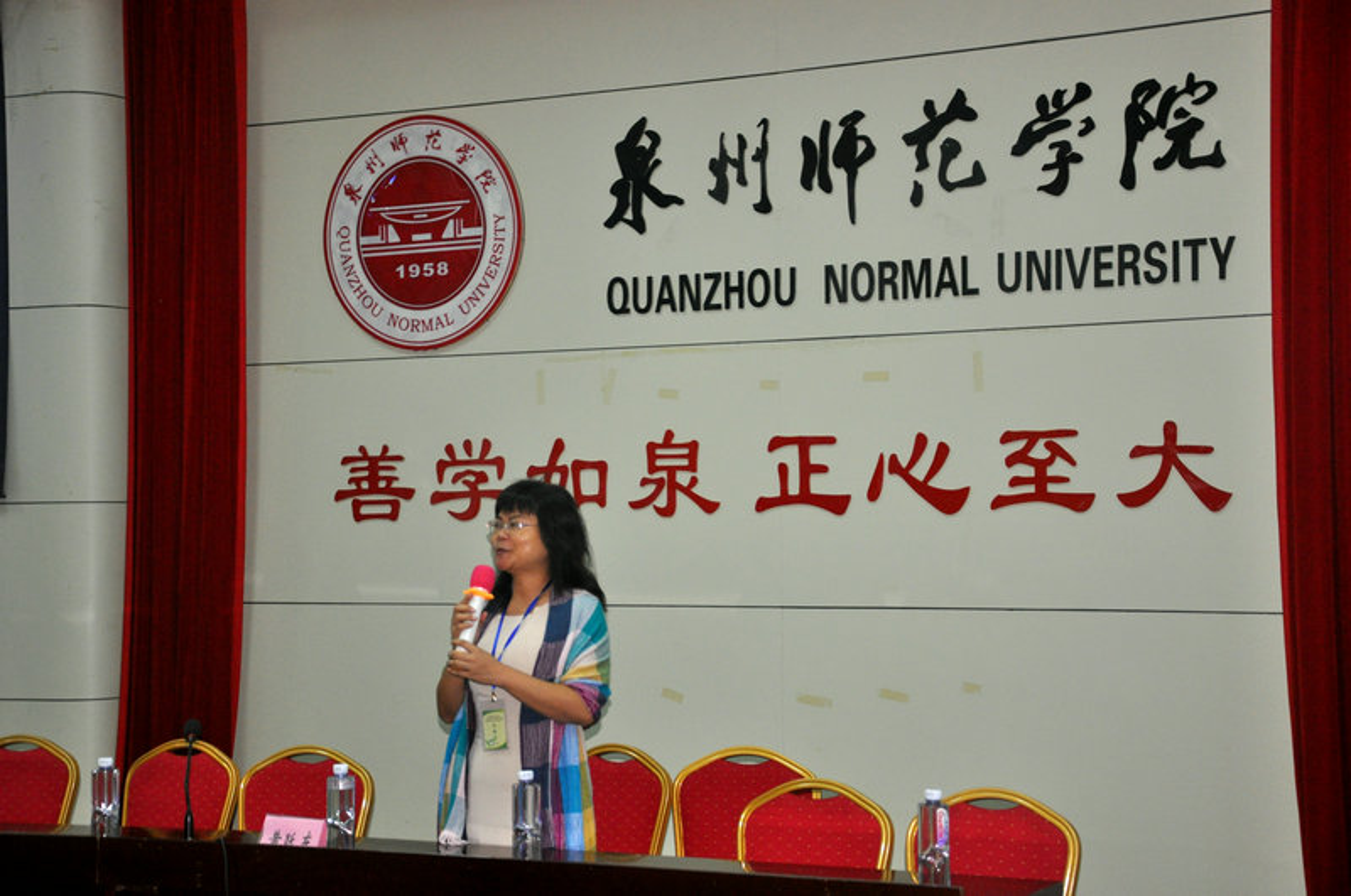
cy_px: 448
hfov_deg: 31.9
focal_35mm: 63
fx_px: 2361
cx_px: 676
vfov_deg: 21.5
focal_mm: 42
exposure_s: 1/60
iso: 800
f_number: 4.8
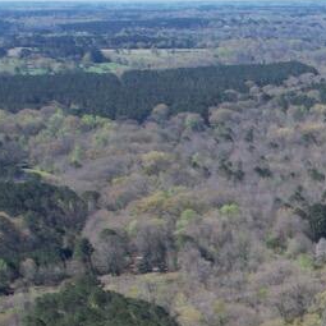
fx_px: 1002
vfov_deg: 17.5
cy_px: 408
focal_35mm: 94
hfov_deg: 14.8
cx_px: 669
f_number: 2.8
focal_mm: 8.38
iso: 200
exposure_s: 1/1600
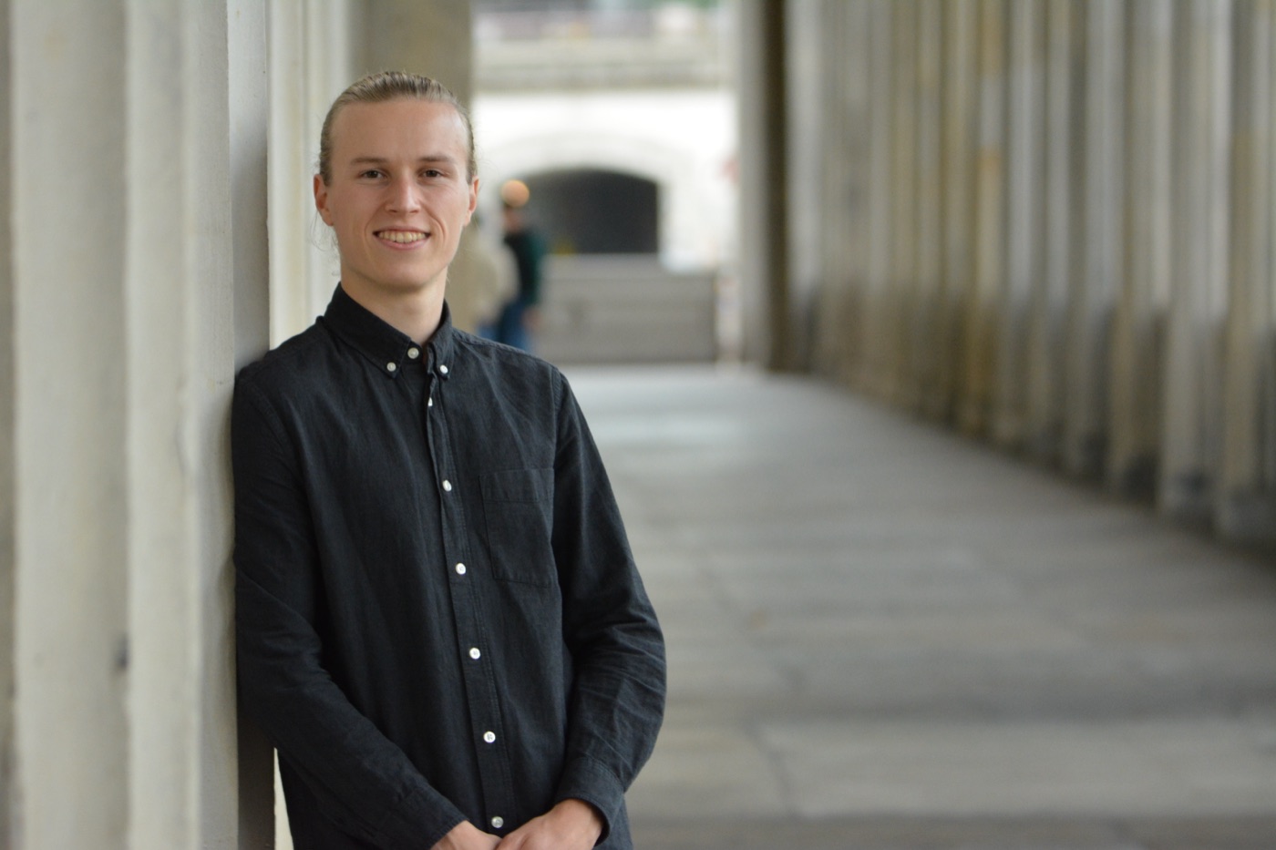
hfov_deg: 9.1
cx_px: 638
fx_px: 7973
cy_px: 425
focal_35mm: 225
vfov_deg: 6.1
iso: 2000
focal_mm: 150
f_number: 5
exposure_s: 1/125
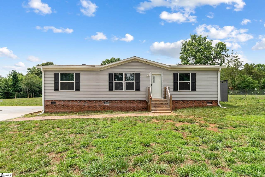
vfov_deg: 53.1
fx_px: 177
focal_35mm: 24
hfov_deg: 73.8
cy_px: 88
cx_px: 132
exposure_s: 1/1250
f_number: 6.3
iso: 400
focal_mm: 24
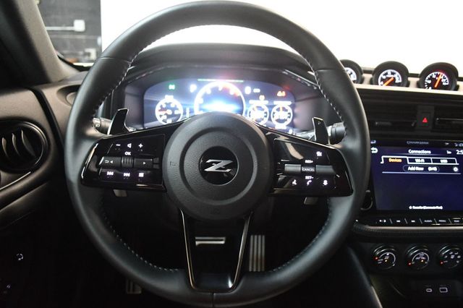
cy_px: 154
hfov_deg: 62.0
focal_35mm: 30
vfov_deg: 43.6
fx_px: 386
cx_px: 232
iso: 7200
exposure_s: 1/60
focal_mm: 20
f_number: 3.8
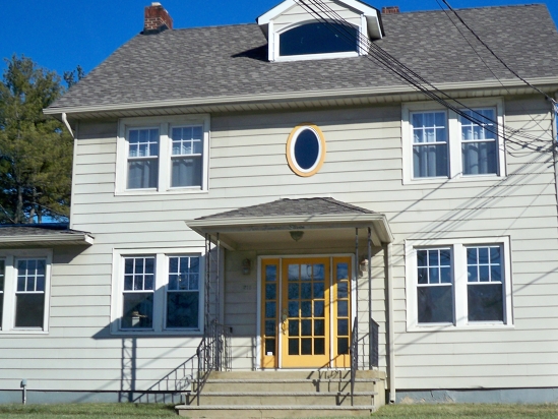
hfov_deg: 37.4
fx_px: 822
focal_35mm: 51
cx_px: 321
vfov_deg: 28.5
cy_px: 250
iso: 80
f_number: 8.7
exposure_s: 1/160
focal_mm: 6.3
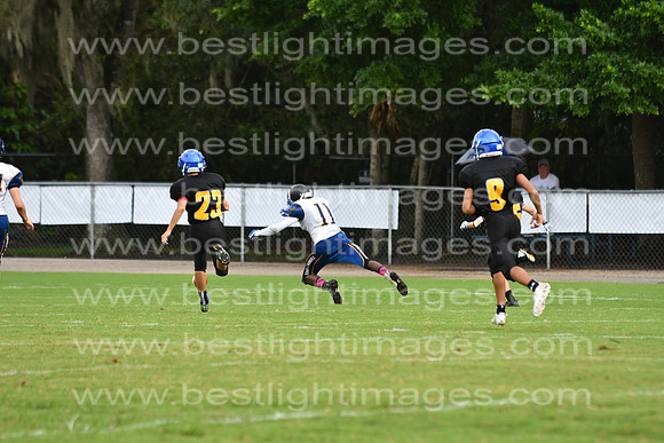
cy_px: 222
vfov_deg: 6.5
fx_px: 3874
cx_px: 332
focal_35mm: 210
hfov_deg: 9.8
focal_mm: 140
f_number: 3.5
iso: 800
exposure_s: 1/2500
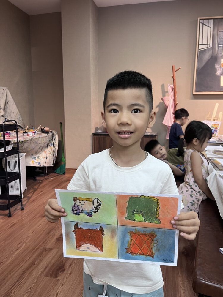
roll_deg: +1.2
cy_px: 148
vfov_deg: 67.3
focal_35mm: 26
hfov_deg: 53.1
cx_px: 112
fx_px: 223
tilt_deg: -8.7
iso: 64
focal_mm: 5.1
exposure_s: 1/50
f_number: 1.6
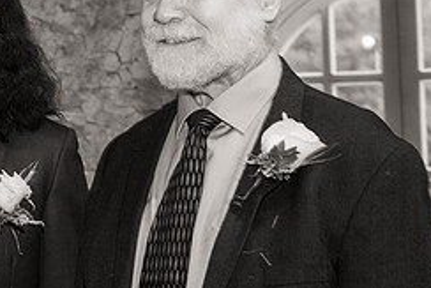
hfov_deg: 16.8
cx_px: -7
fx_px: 1425
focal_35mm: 119
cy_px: 77
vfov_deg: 11.5
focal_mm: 50
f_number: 5
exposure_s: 1/160
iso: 2000
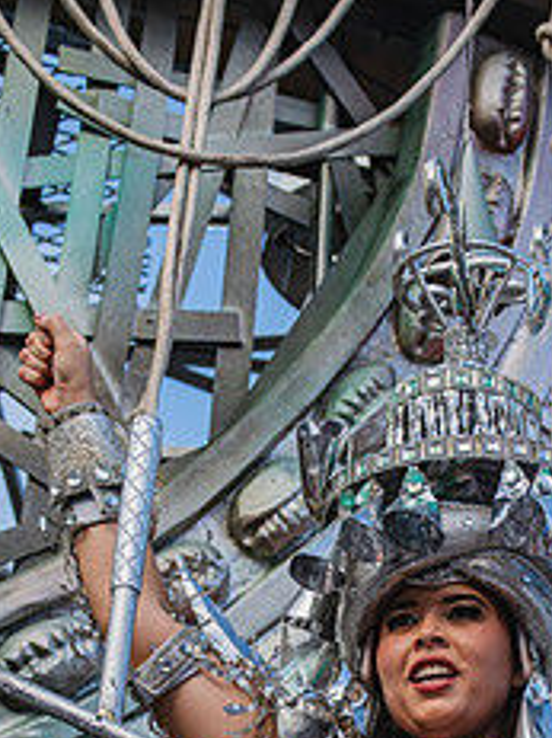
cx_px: 394
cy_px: 712
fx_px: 3107
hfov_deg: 10.1
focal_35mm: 146
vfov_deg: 13.4
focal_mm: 78
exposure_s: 1/1600
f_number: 5.6
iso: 400
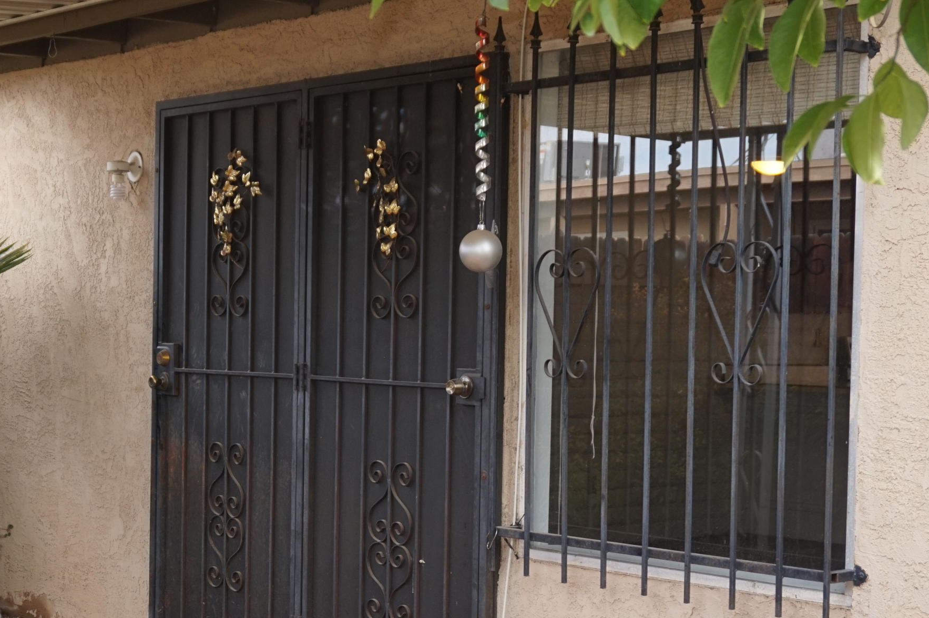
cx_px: 298
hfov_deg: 27.2
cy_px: 432
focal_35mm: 74
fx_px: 1905
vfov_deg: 18.4
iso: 250
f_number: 4.5
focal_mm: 29
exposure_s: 1/160
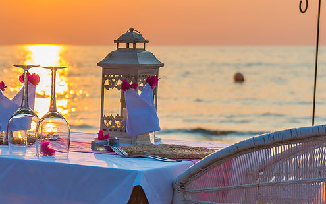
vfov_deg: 12.1
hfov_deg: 18.6
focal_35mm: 108
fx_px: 959
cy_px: 129
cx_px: -21
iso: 400
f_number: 2.8
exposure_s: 1/4000
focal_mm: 35
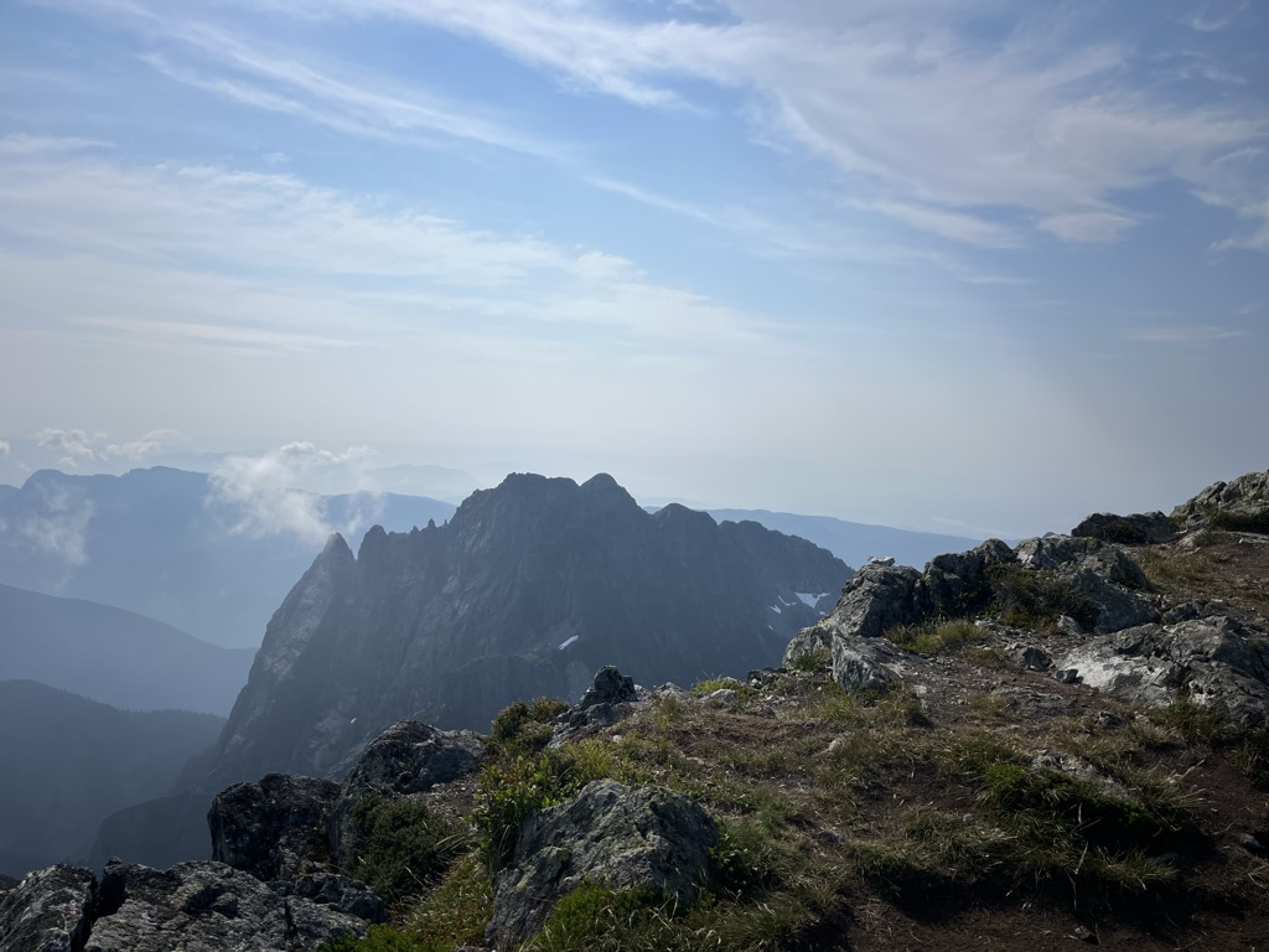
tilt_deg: -2.2
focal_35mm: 26
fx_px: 953
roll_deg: -2.3
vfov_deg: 53.1
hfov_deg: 67.3
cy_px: 476
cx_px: 634
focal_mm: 5.1
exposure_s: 1/11905
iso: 50
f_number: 1.6
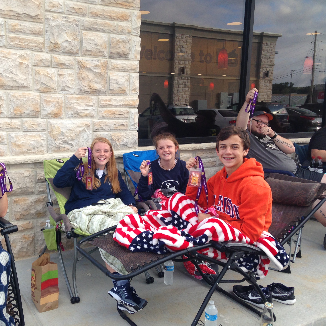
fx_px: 416
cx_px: 116
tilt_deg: -9.9
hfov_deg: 42.4
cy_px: 163
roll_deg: -0.1
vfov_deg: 42.8
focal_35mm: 39
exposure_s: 1/317
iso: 50
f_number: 2.4
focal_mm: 4.12
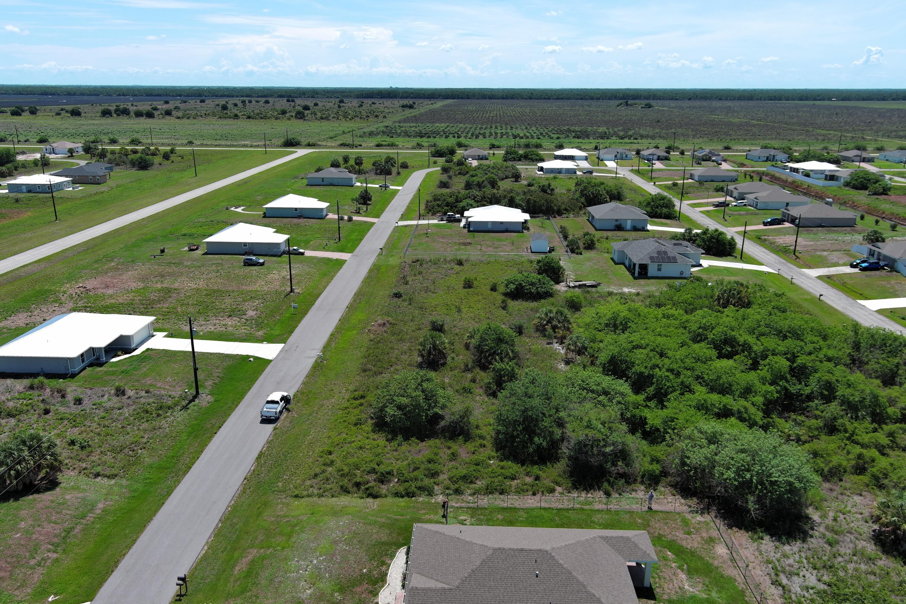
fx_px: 730
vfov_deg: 45.0
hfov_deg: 63.7
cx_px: 453
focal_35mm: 29
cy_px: 302
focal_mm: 10.57
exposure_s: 1/1418
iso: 100
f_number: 2.8
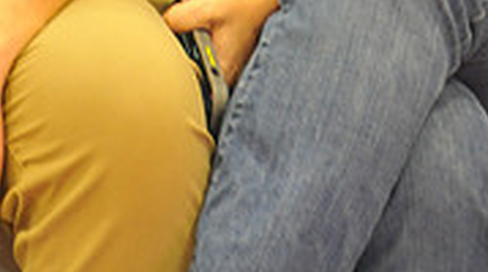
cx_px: 55
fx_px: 4612
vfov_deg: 3.3
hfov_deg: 6.0
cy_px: -500
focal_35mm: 357
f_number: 6.3
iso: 2500
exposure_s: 1/50
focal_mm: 105
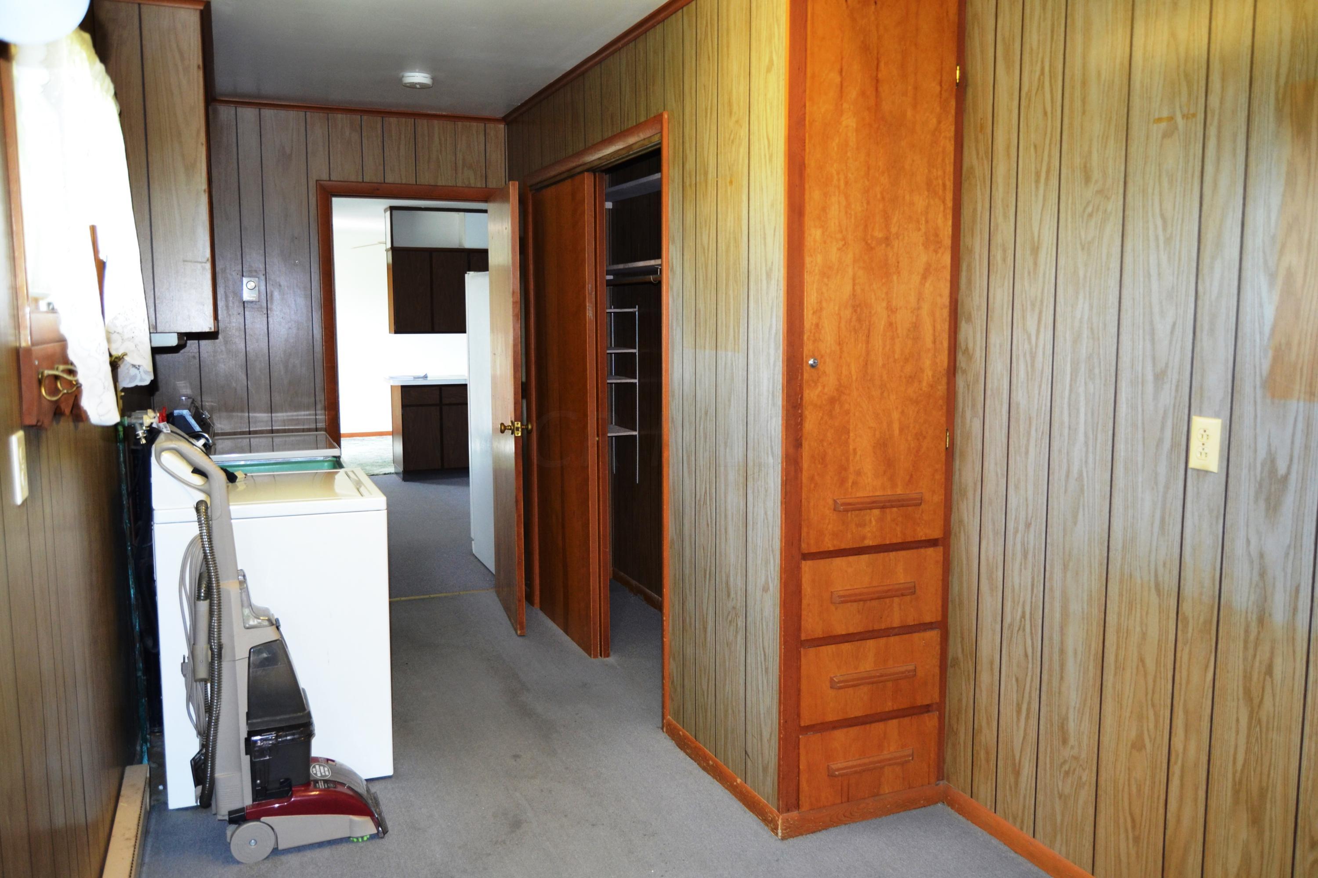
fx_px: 988
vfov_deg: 47.9
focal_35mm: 27
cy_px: 439
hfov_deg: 67.4
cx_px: 659
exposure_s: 1/60
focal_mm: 18
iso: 800
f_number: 3.5
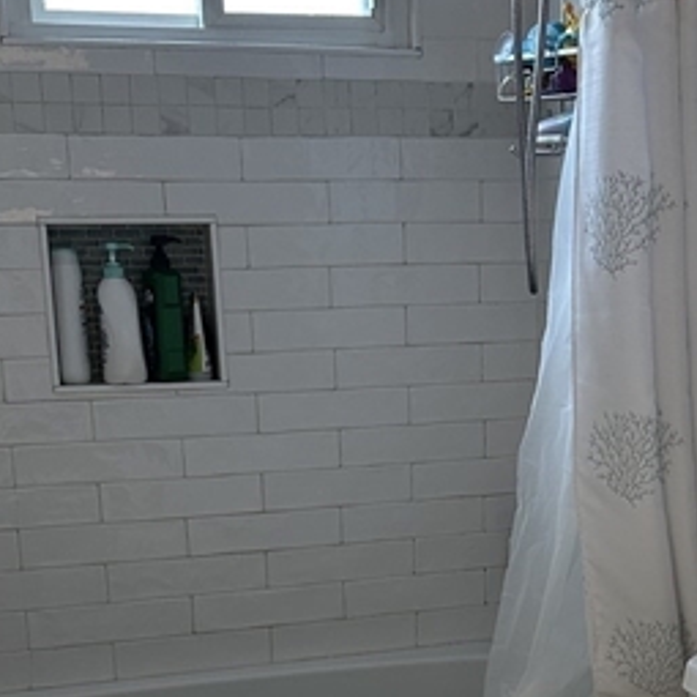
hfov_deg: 26.8
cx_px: 446
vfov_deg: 26.1
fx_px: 1458
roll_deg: +0.2
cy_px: 618
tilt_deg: -14.0
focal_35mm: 64
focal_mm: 6.86
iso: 250
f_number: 1.78
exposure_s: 1/60
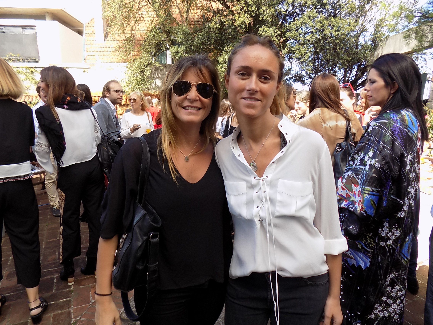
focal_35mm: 23
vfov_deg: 58.9
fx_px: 288
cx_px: 216
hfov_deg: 73.9
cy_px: 162
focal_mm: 4
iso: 80
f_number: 3.1
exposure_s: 1/200
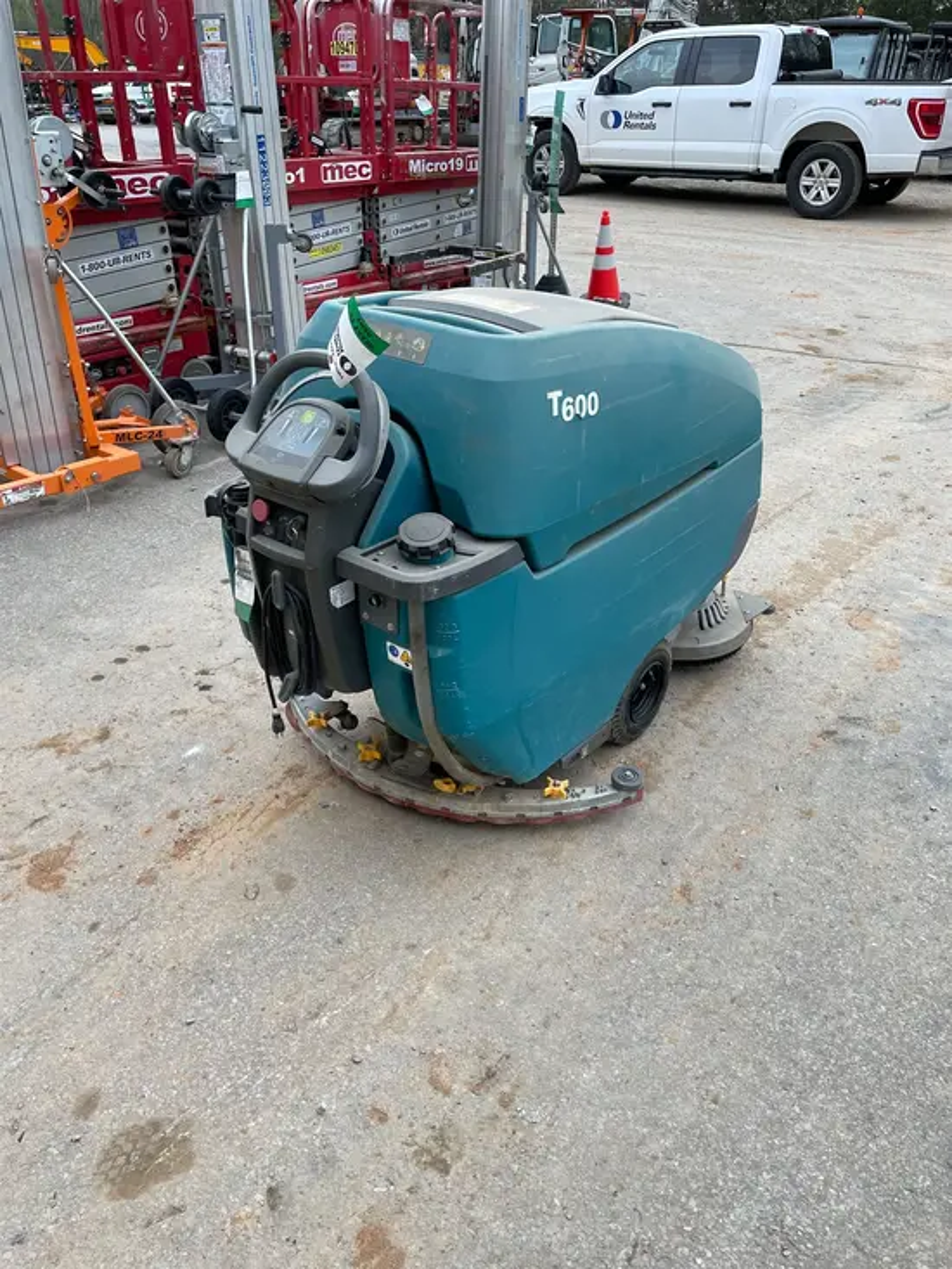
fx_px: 953
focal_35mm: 26
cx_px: 476
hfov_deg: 53.1
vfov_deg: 67.3
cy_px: 634
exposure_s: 1/120
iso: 100
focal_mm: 4.2
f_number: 1.6
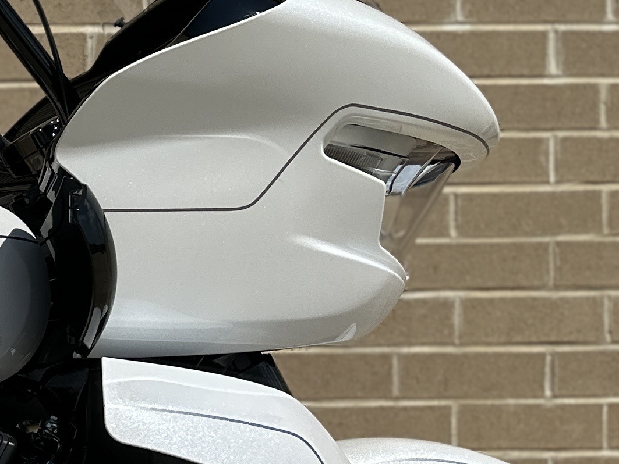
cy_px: 183
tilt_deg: -1.0
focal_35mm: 91
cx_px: -427
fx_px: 1628
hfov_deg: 18.0
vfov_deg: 16.2
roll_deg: +0.2
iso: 80
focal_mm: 6.86
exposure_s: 1/8197
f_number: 1.78
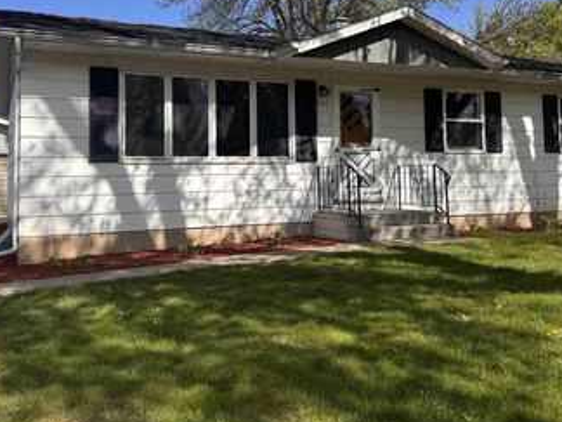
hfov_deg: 50.1
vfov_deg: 38.1
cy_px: 133
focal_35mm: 37
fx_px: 601
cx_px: 274
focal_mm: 6.76
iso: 80
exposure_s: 1/4310
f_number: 1.78
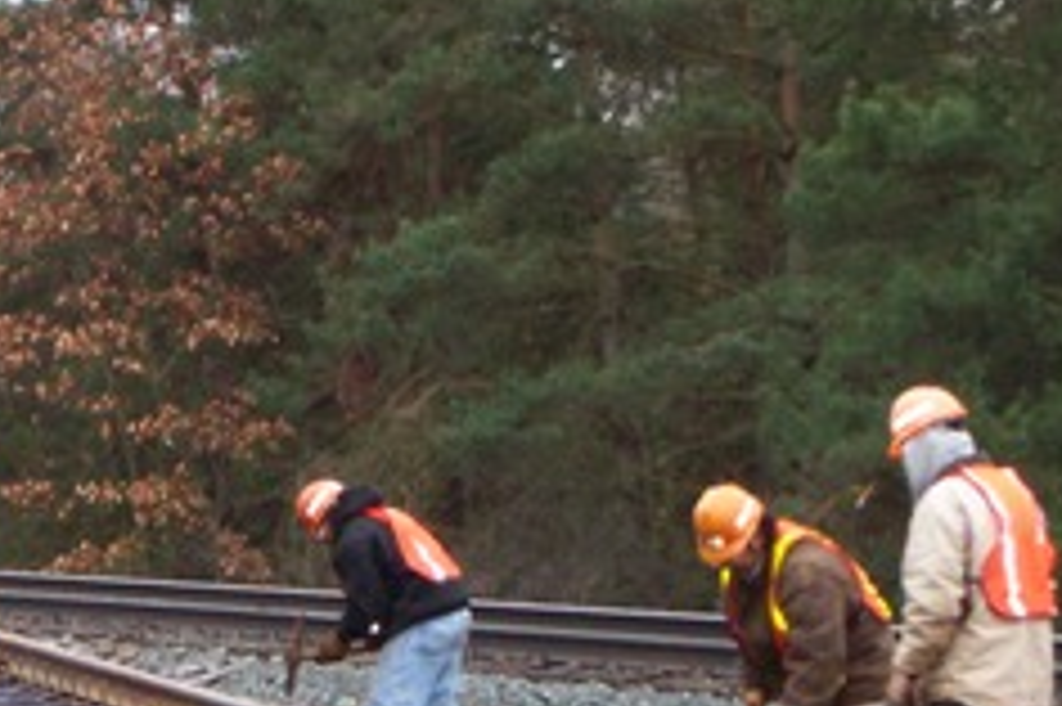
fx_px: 6485
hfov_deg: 9.4
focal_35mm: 220
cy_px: 578
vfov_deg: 6.2
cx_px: 306
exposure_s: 1/60
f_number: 4
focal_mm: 16.4
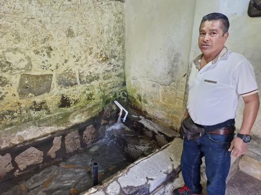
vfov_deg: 58.9
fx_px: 173
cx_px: 130
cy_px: 98
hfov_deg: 73.9
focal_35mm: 23
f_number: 1.8
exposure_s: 1/120
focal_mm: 5.54
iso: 800
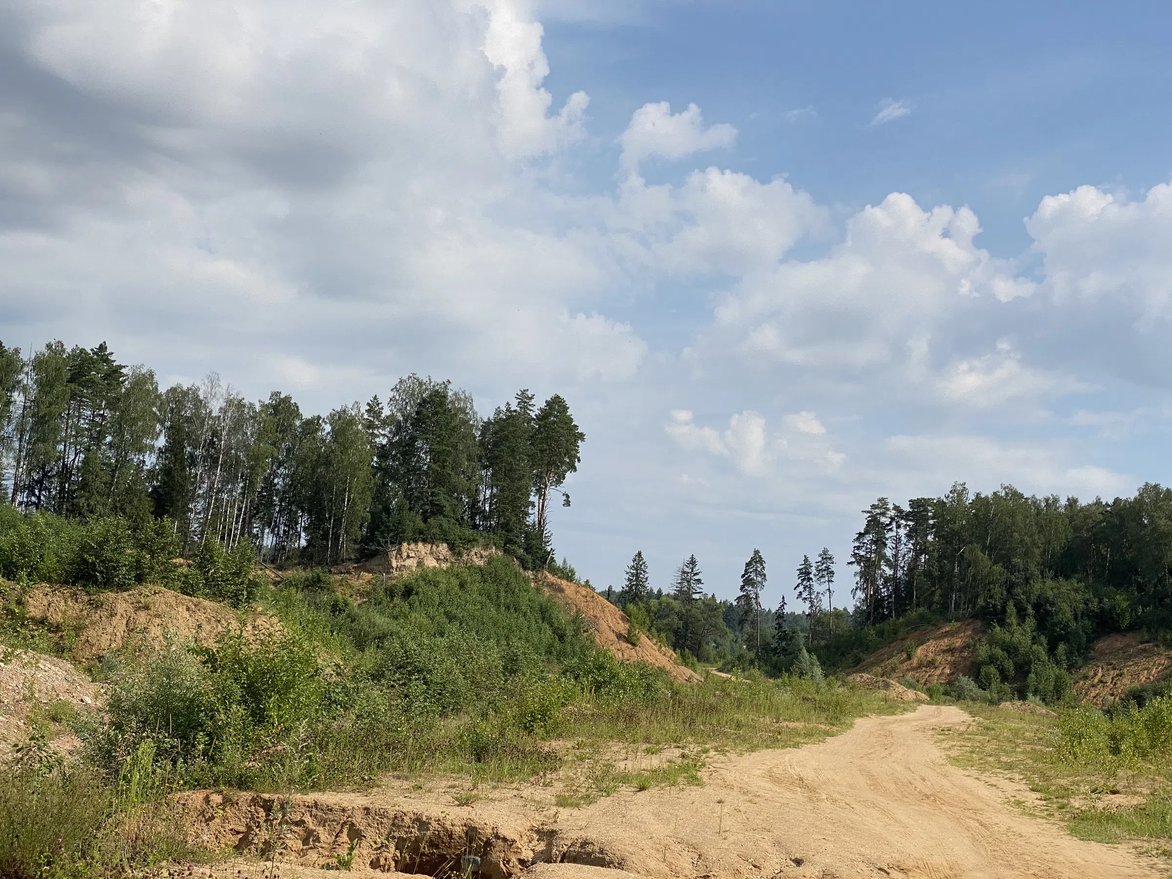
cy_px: 440
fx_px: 1761
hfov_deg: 36.8
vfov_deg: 28.0
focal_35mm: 52
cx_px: 586
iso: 20
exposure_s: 1/2994
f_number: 2
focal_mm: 6
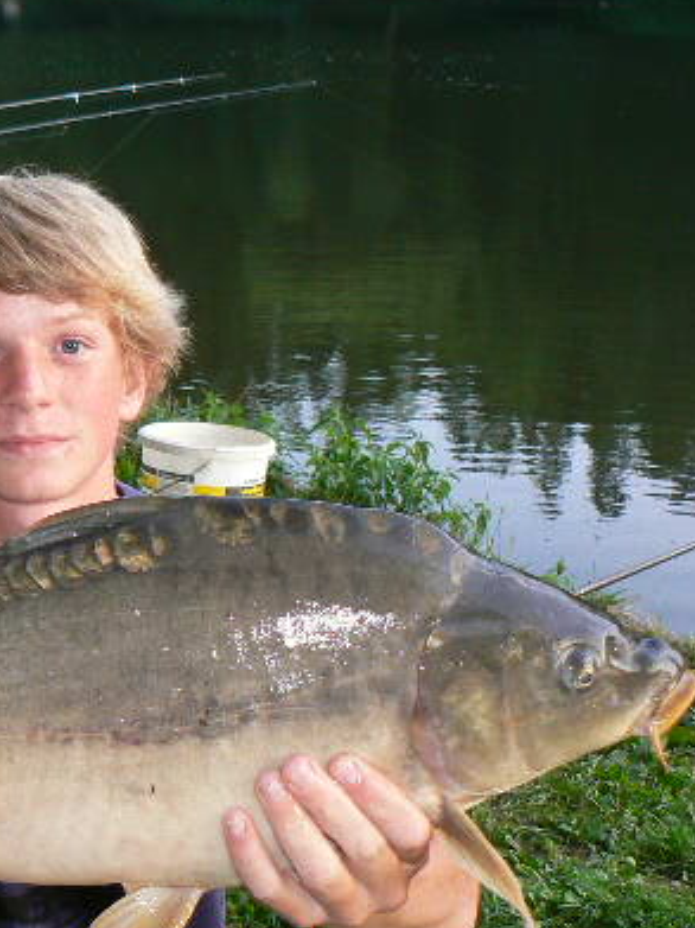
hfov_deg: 23.9
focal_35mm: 59
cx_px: 26
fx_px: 1580
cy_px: 536
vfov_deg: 32.6
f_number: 2.8
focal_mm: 6
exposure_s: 1/30
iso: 100
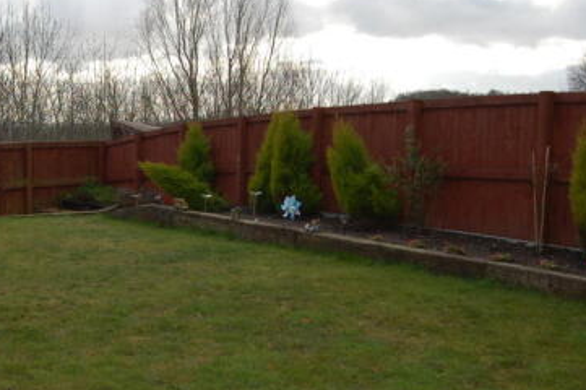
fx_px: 797
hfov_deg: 38.5
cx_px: 99
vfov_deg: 27.5
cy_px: 190
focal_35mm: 49
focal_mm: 18
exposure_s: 1/500
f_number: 5.6
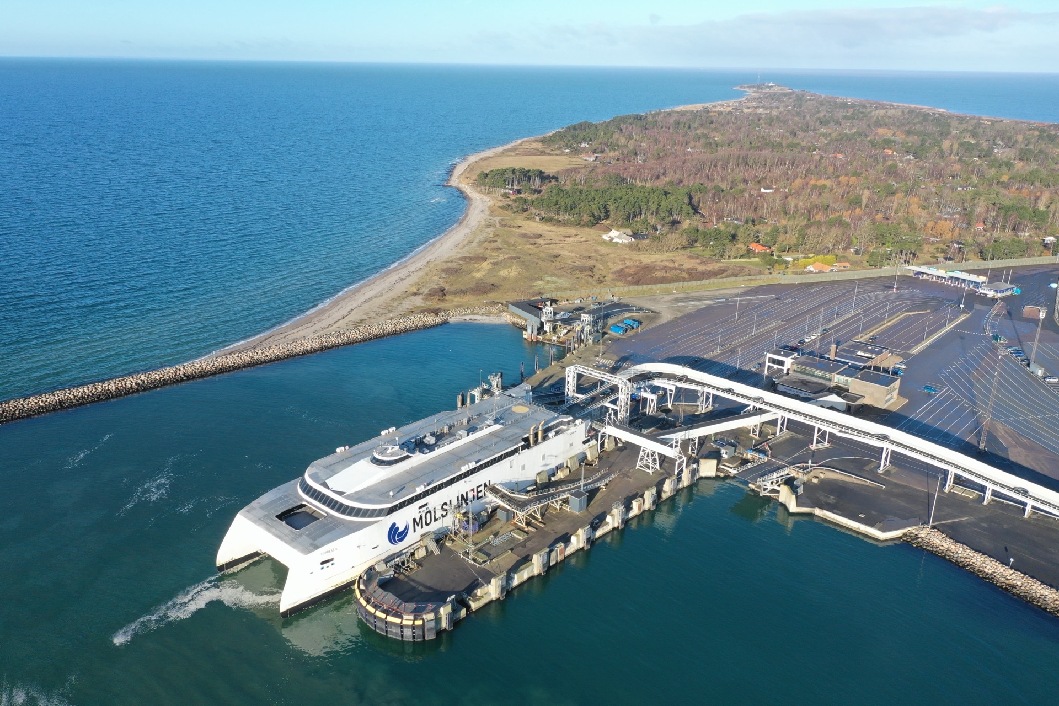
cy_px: 353
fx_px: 824
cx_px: 530
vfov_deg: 46.4
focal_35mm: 28
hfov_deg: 65.5
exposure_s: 1/320
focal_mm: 10.26
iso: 100
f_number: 5
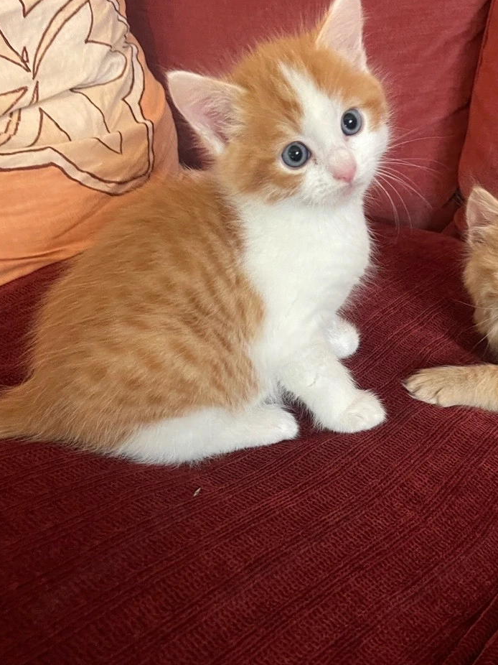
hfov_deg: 39.0
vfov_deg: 51.0
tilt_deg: -29.9
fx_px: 691
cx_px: 343
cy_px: 403
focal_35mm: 36
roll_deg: -0.9
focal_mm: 5.1
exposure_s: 1/30
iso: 640
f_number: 1.6
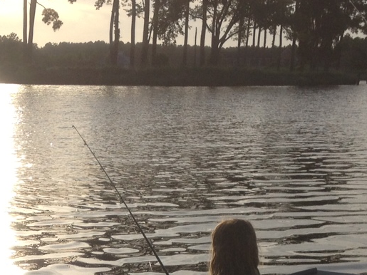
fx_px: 1177
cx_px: 16
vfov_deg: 13.1
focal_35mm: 111
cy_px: 298
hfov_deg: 17.4
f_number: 2.4
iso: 50
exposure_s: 1/1783
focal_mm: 4.28
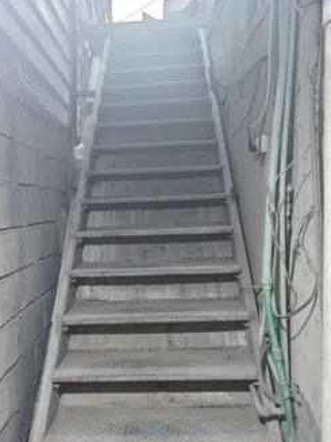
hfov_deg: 42.9
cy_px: 246
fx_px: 421
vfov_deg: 55.2
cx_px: 155
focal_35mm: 33
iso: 1060
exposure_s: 1/30
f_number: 1.9
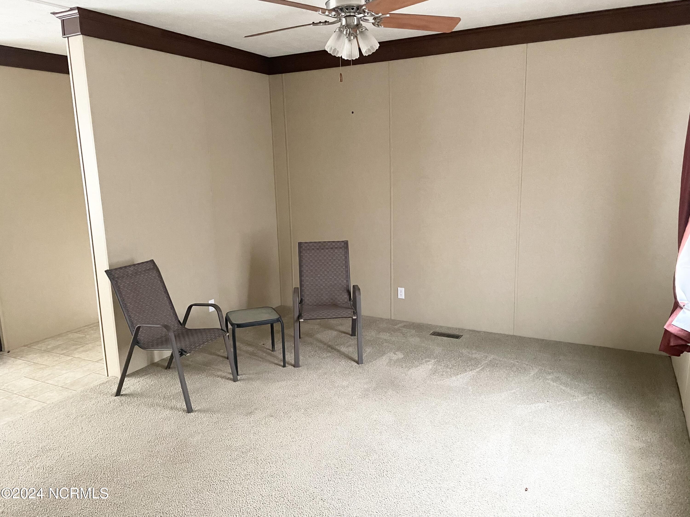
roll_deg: +1.1
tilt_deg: -10.2
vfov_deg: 53.1
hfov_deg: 67.3
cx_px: 345
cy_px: 258
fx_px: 518
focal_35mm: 26
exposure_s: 1/60
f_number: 1.6
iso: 500
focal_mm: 4.2
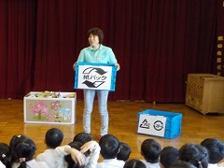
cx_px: 32
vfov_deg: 27.7
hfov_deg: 35.1
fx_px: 336
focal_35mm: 52
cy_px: 121
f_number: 3.3
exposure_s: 1/30
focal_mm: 4.1
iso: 360
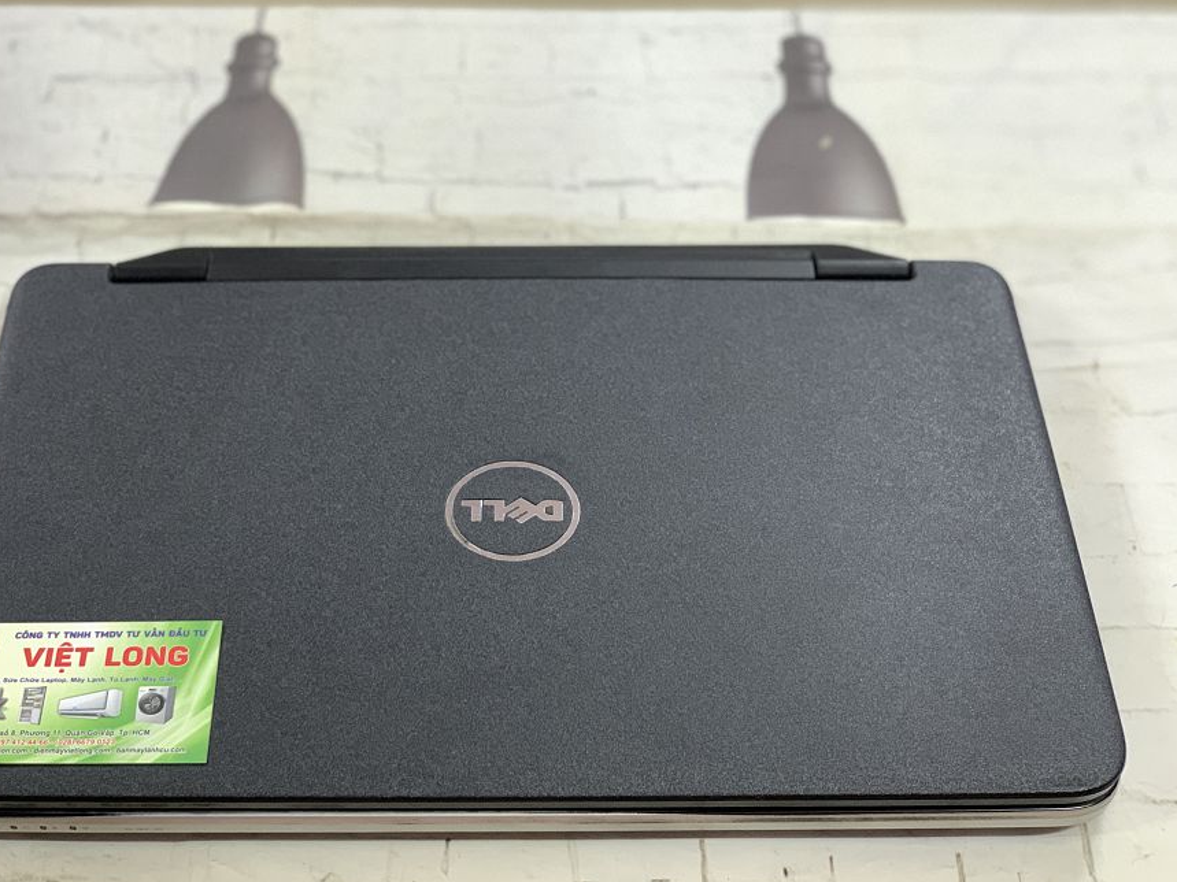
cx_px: 511
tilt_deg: -45.6
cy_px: 434
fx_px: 2108
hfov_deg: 31.2
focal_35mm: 62
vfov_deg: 23.6
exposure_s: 1/33
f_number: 2.4
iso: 400
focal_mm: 6
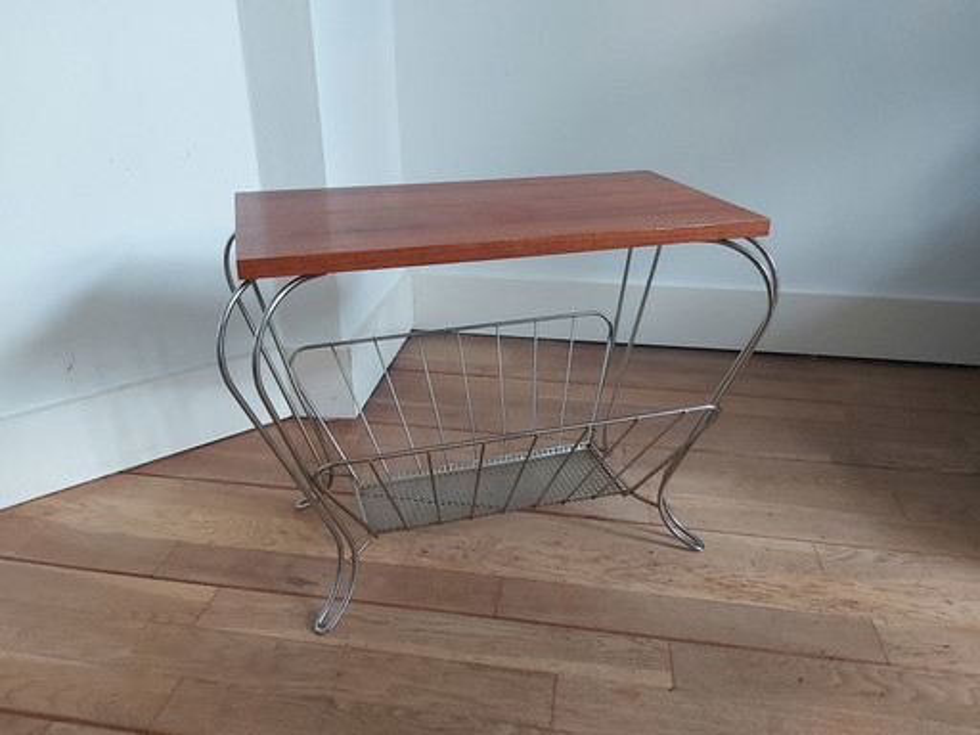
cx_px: 490
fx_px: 736
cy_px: 368
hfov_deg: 67.3
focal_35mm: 26
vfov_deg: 53.1
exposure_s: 1/33
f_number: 1.7
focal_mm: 3.92
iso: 400
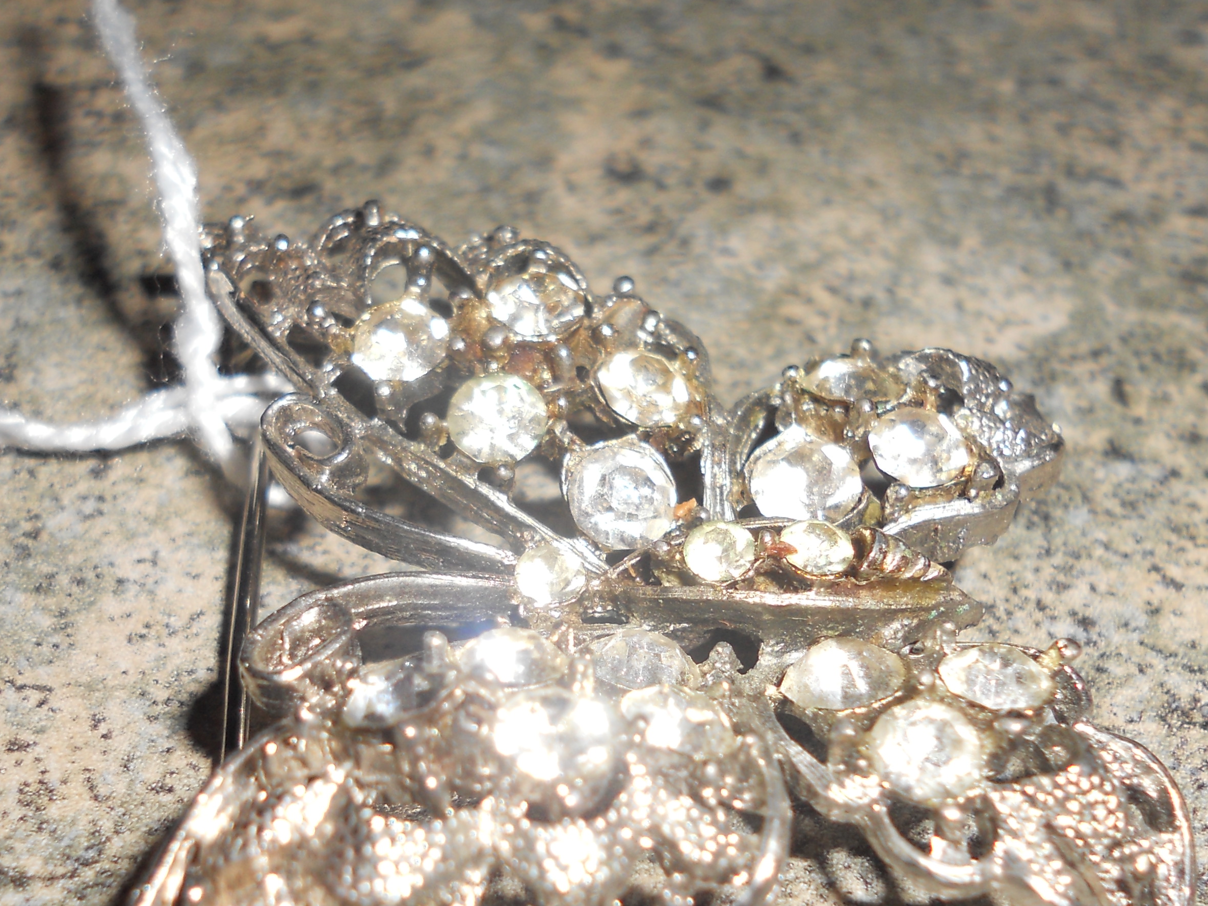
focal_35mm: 54
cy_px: 576
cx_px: 515
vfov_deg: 26.9
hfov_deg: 35.5
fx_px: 1885
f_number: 8.8
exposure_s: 1/25
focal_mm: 5.8
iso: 80
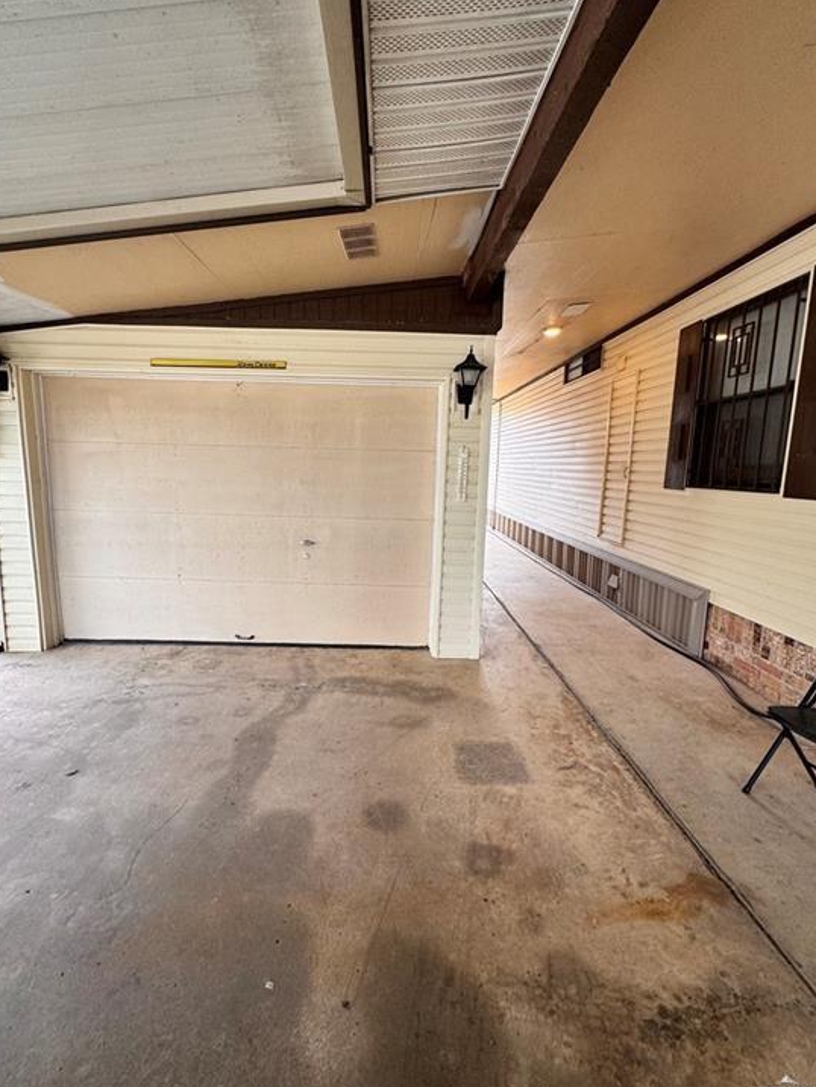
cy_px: 526
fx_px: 471
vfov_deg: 98.1
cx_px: 393
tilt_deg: -7.2
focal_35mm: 15
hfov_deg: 81.7
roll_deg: -1.1
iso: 100
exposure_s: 1/99
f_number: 2.2
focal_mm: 2.22
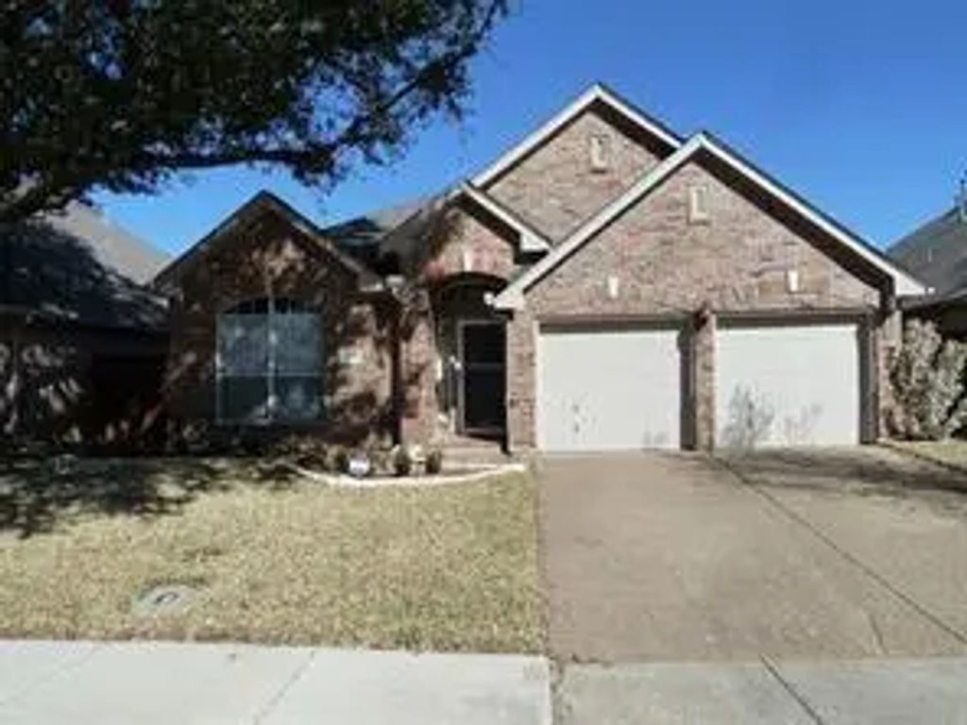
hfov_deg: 69.4
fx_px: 698
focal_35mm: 25
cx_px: 484
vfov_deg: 54.9
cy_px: 362
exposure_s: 1/500
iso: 125
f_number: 5
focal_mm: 4.1
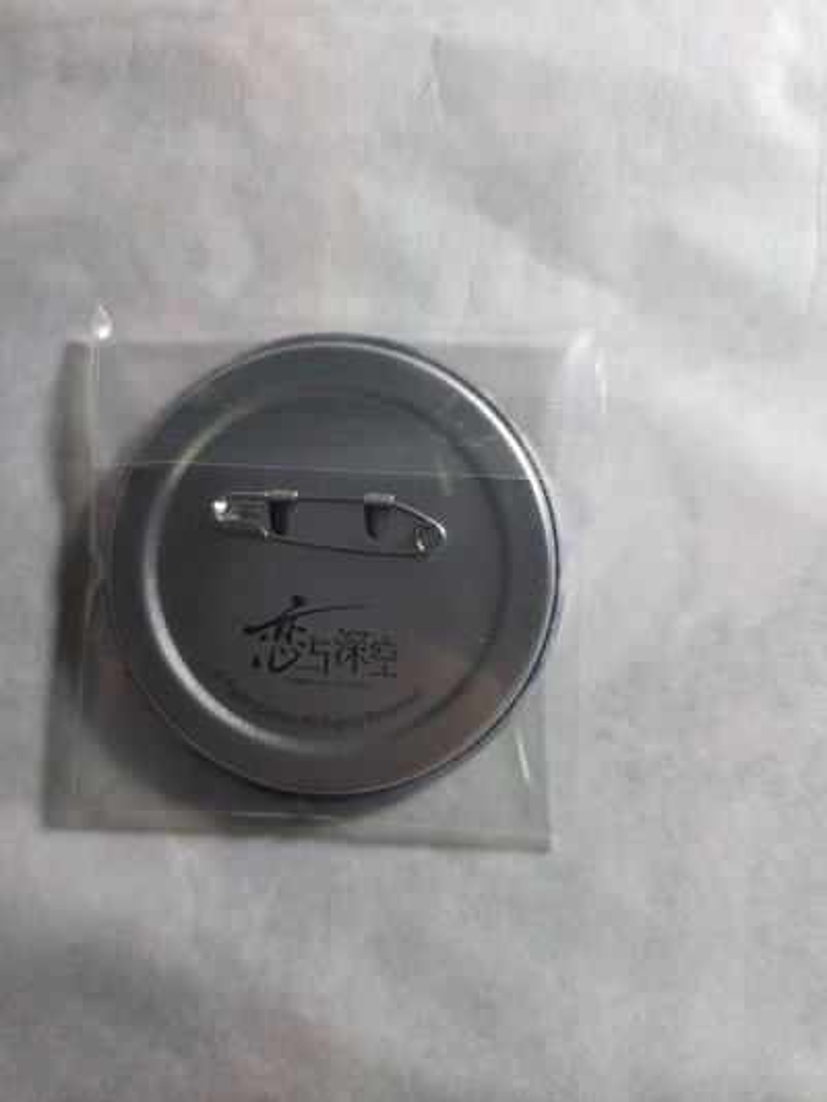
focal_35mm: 23
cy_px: 551
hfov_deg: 58.9
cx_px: 414
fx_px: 732
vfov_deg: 73.9
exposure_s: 1/120
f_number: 1.7
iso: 200
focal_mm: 6.3
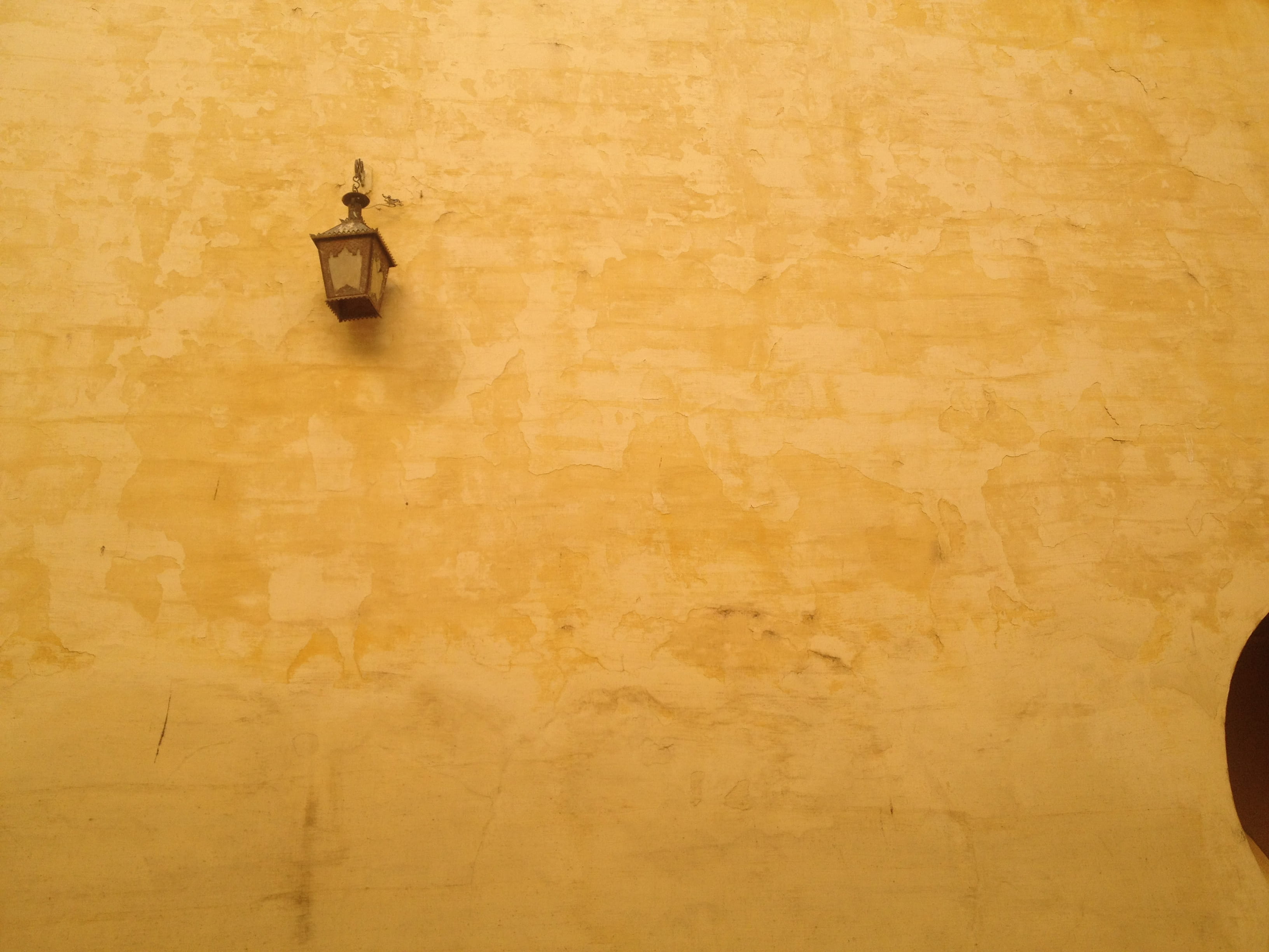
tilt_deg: +21.1
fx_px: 1283
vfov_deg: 40.7
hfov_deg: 52.6
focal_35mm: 35
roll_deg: +2.2
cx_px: 634
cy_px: 476
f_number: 2.4
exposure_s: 1/468
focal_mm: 4.28
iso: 50
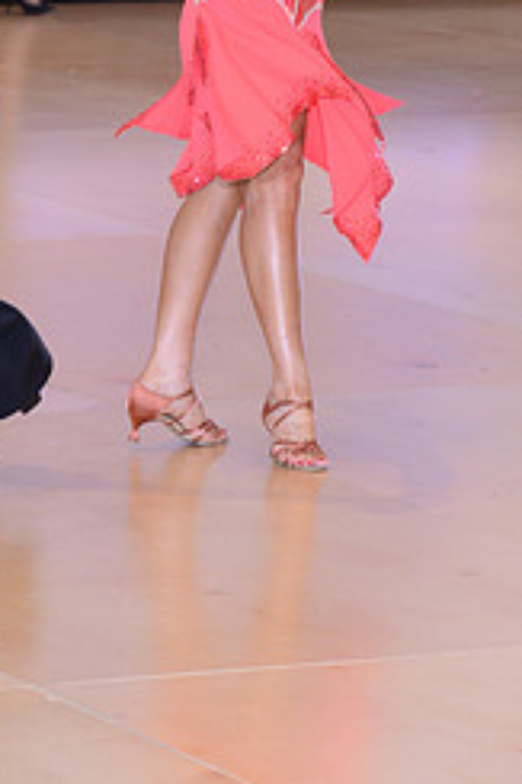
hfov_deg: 5.5
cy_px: -138
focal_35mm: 249
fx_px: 5423
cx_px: 216
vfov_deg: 8.2
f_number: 5
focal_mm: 105
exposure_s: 1/250
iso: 1250
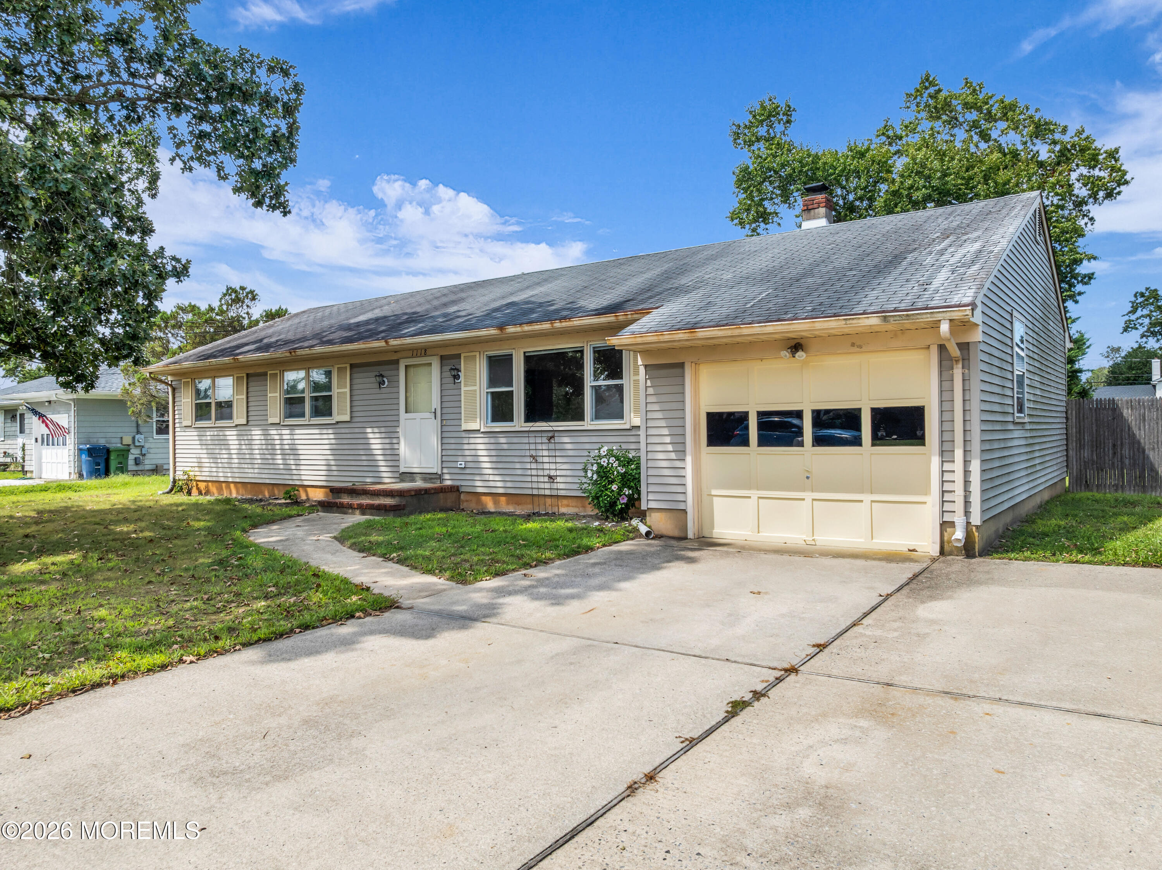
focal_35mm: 24
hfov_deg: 71.6
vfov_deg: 56.8
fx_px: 805
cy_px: 435
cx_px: 581
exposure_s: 1/2000
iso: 100
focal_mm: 12.29
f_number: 2.8
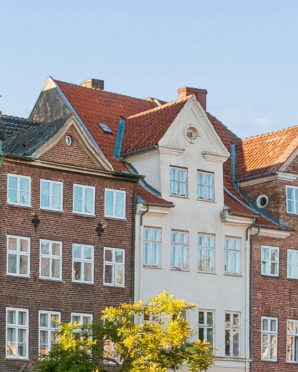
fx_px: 1257
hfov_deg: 12.1
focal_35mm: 114
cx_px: -285
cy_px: 229
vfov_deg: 16.8
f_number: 10
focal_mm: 19
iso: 200
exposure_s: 1/250
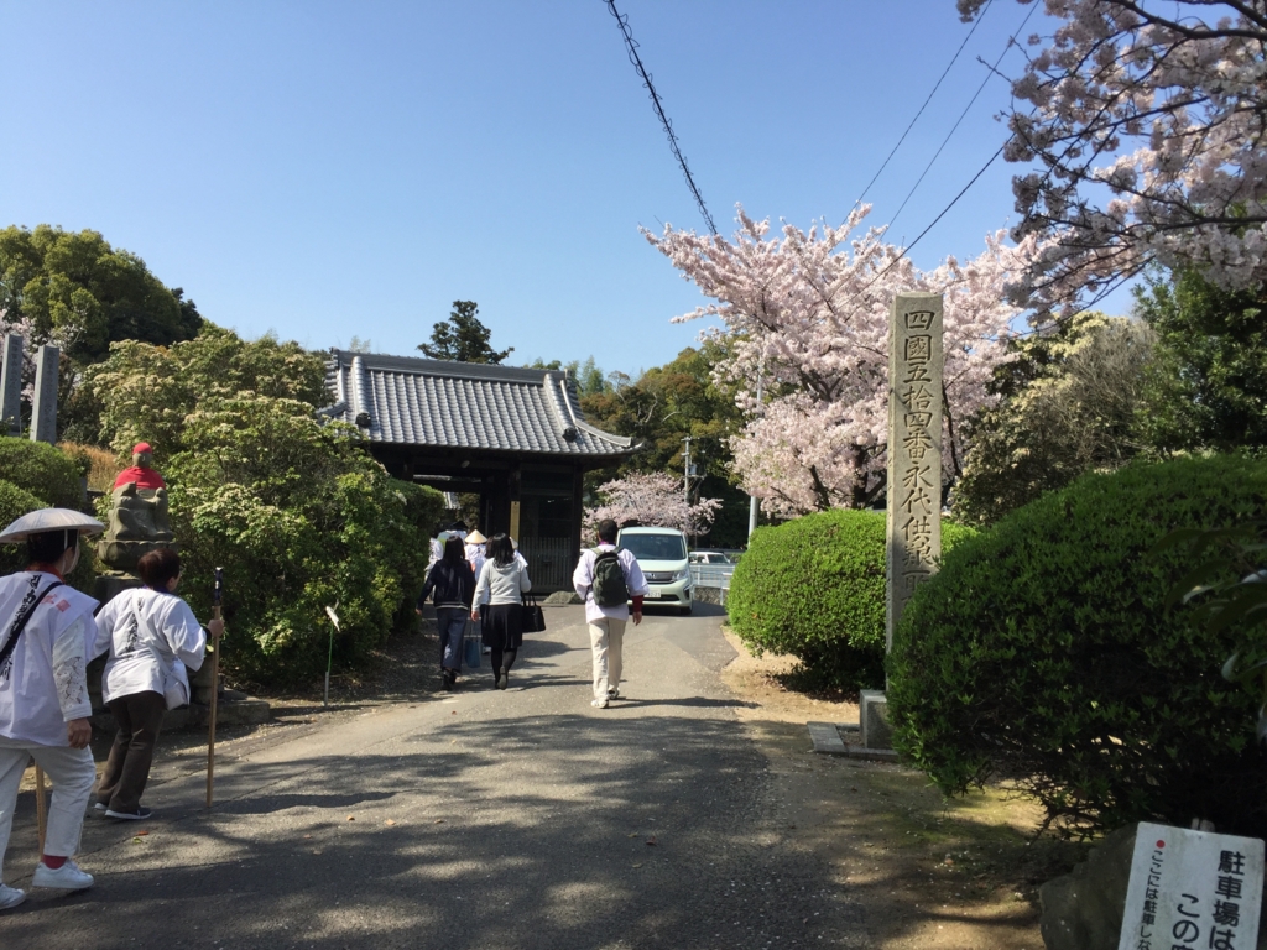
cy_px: 475
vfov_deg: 48.2
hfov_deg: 61.7
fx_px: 1061
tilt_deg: +3.4
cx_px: 634
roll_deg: -2.0
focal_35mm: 29
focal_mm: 4.15
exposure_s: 1/1522
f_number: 2.2
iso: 32
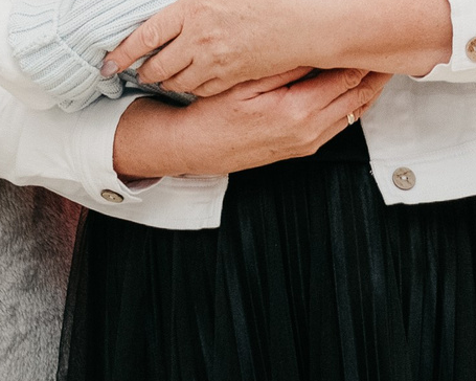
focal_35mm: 209
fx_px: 2944
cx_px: 368
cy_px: -377
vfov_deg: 7.1
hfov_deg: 9.2
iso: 640
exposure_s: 1/160
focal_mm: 35
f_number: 4
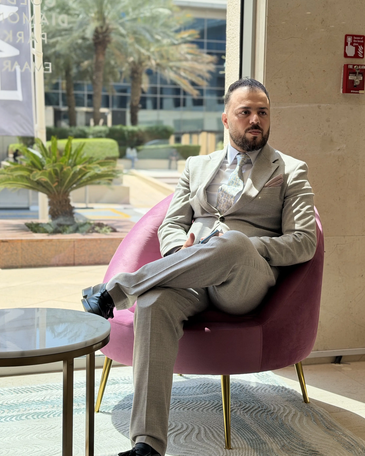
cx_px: 195
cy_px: 235
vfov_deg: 34.1
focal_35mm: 55
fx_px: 743
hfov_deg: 27.6
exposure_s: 1/1456
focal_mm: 6.76
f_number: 1.78
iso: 100
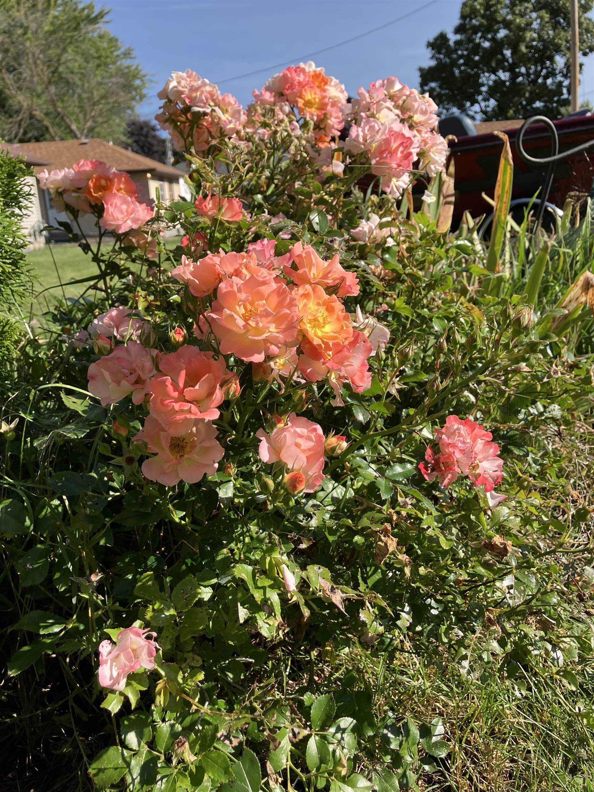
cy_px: 396
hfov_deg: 49.7
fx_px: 641
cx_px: 297
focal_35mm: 28
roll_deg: +5.2
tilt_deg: -12.3
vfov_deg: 63.4
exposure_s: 1/1130
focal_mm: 3.99
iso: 32
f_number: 1.8
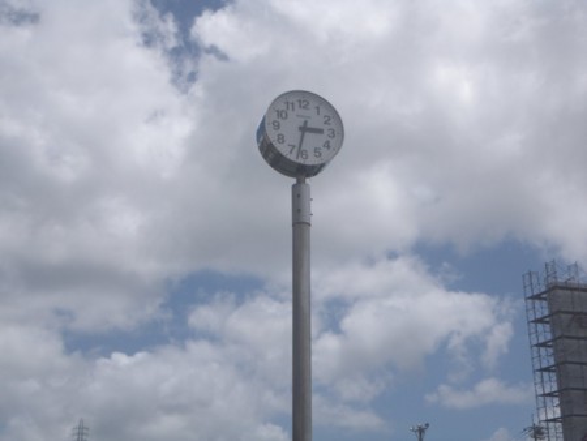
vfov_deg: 28.6
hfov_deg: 37.5
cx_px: 294
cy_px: 220
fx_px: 865
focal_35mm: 51
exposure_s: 1/800
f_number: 5.3
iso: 64
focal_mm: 9.1
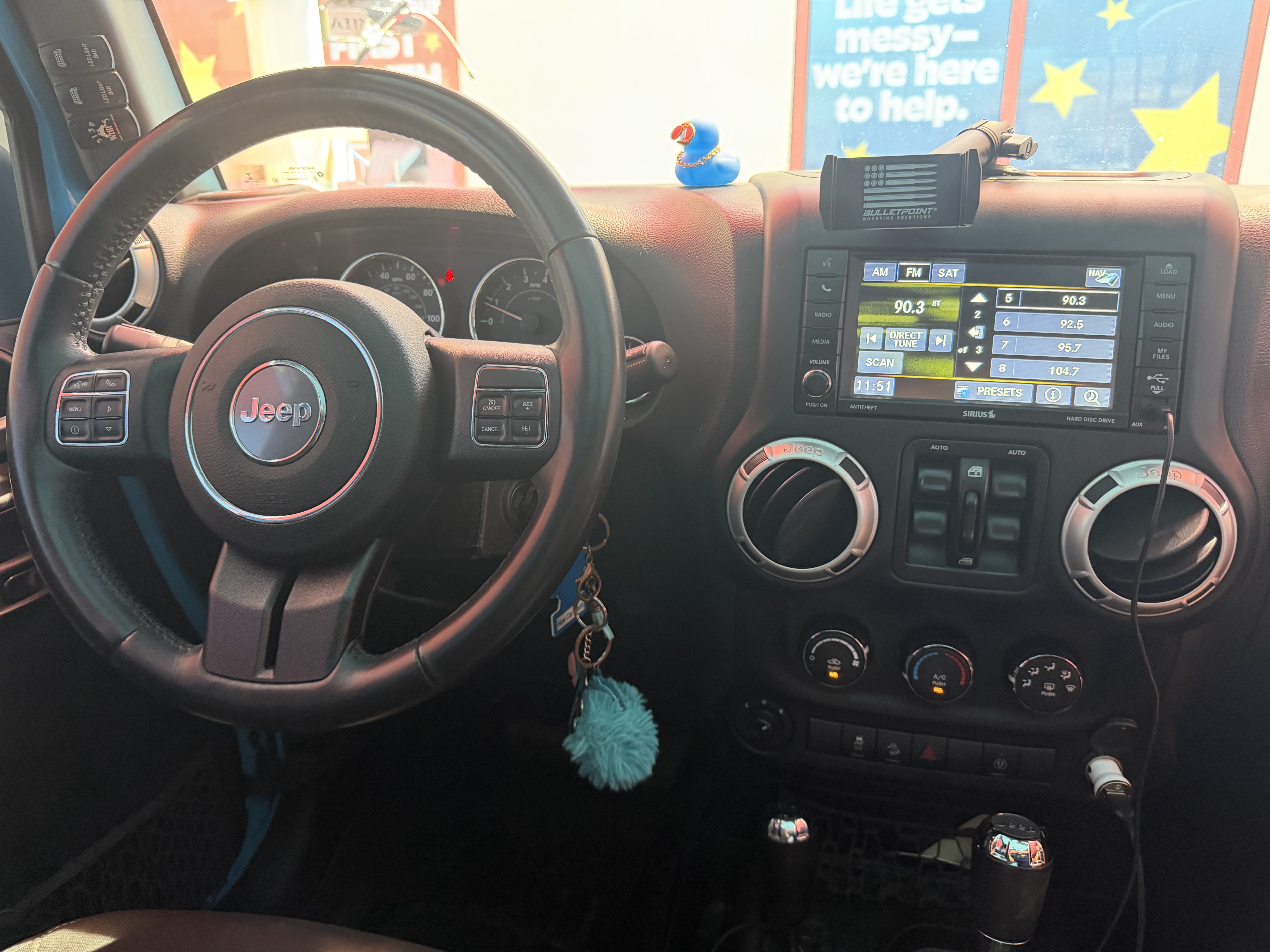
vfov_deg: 56.8
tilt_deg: -18.3
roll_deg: +1.1
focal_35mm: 24
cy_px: 476
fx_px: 881
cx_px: 635
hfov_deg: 71.6
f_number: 1.78
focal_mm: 6.76
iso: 500
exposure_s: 1/60
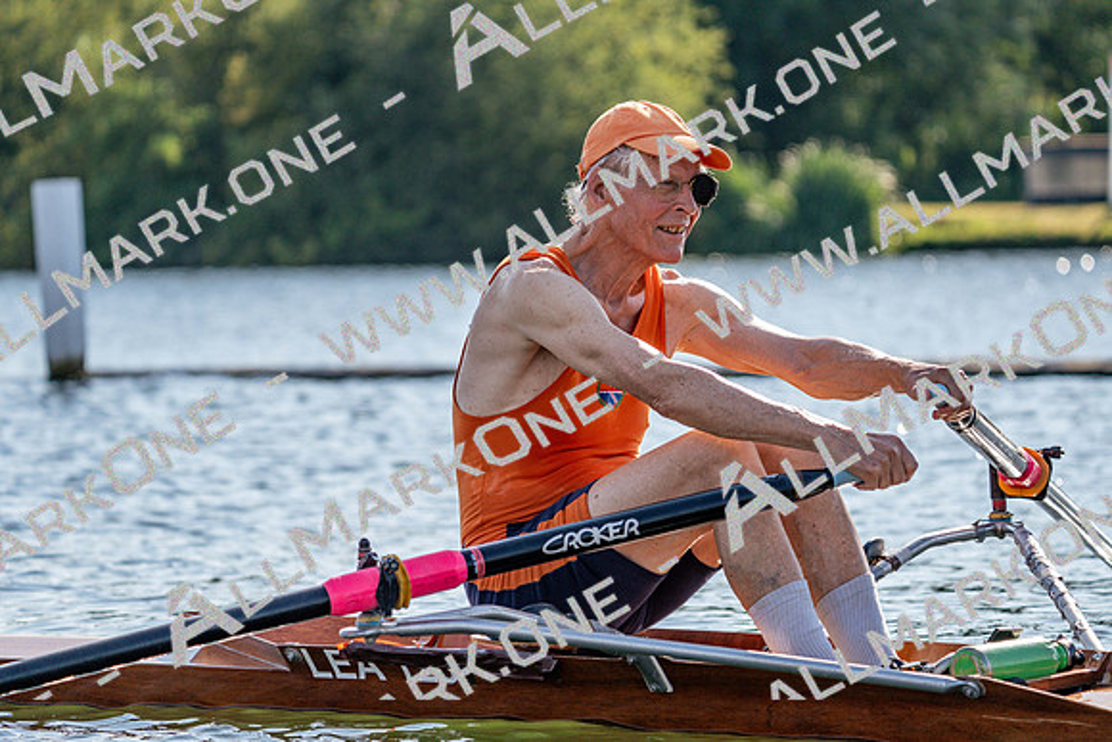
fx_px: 6179
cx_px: 556
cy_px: 371
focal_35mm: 200
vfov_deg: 6.9
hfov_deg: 10.3
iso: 250
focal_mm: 200
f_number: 5.6
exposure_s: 1/1600
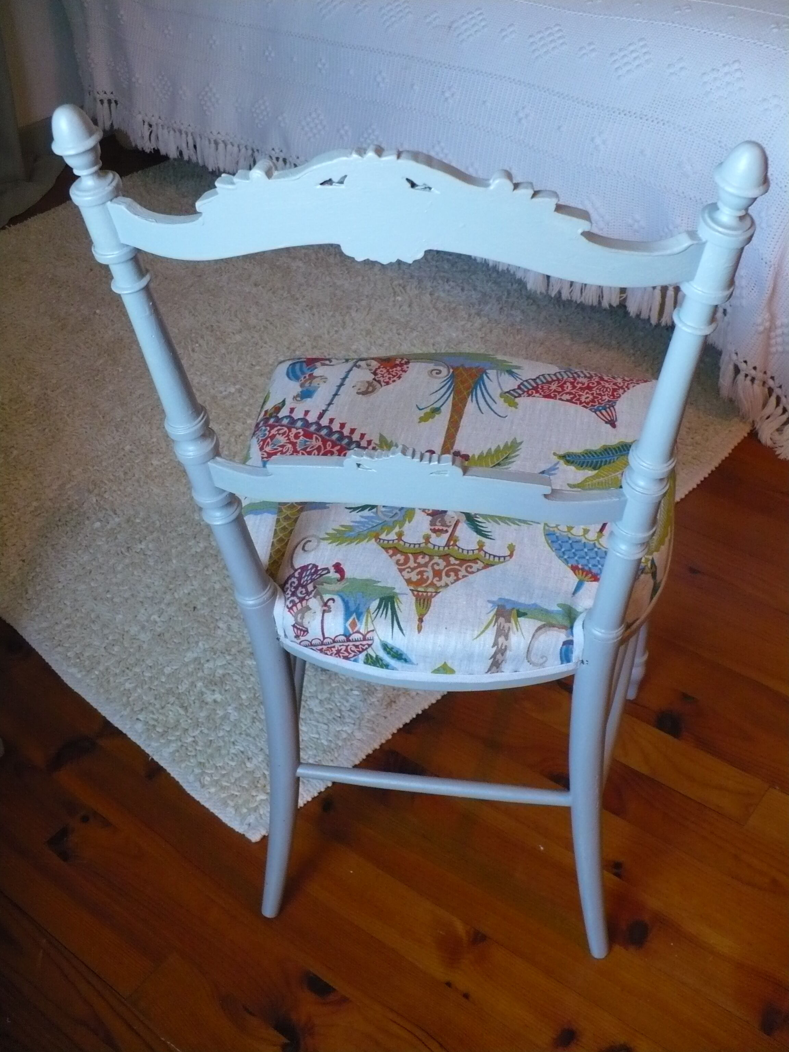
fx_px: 1124
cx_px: 394
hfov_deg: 38.7
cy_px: 526
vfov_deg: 50.1
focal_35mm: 37
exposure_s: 1/30
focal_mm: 6.1
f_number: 2.8
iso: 250
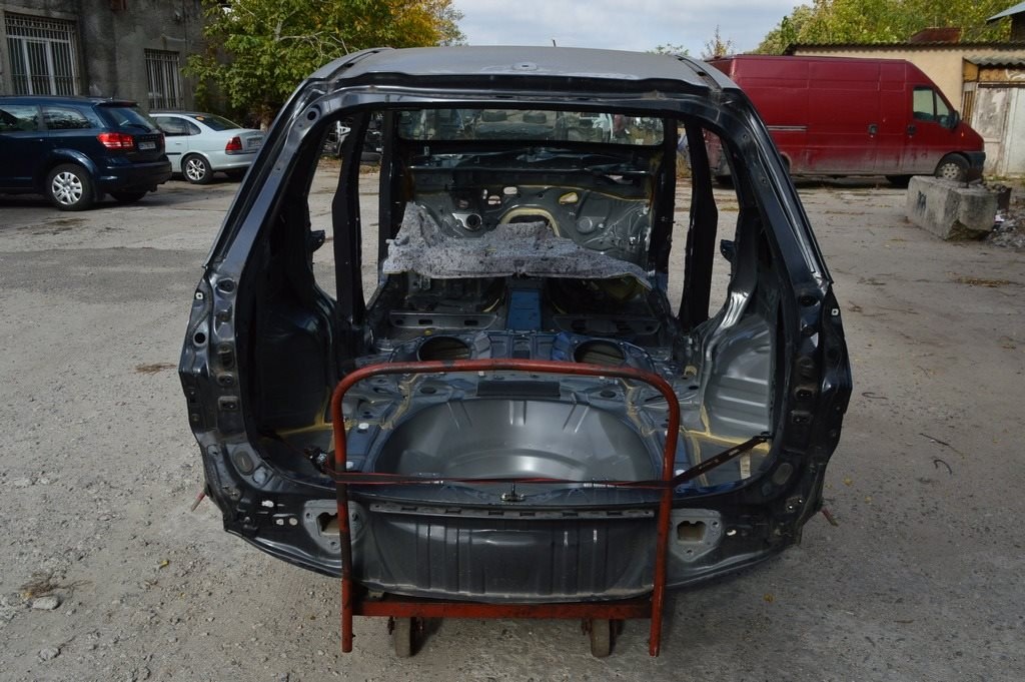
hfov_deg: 57.3
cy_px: 341
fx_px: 939
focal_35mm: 33
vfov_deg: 39.9
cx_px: 512
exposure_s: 1/400
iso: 400
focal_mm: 22
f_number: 11
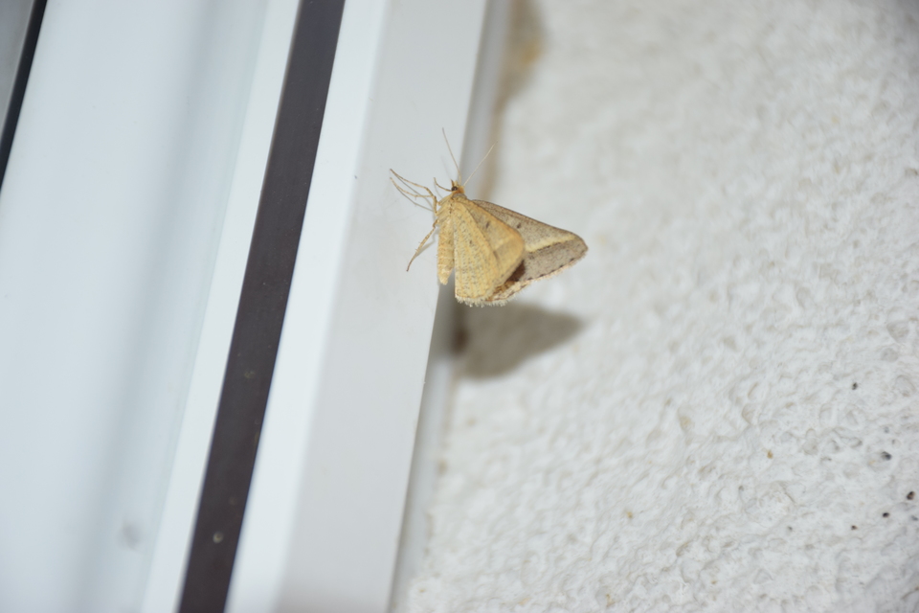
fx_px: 5360
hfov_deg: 9.8
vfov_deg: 6.5
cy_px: 306
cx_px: 460
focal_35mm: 210
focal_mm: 140
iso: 500
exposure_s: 1/60
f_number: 5.6
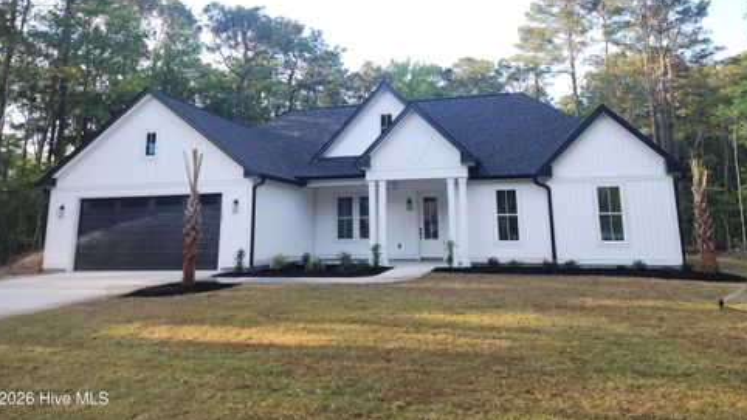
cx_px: 372
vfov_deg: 43.6
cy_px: 134
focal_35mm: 26
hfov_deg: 71.9
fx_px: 515
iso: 20
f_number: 1.8
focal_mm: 5.4
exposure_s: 1/148
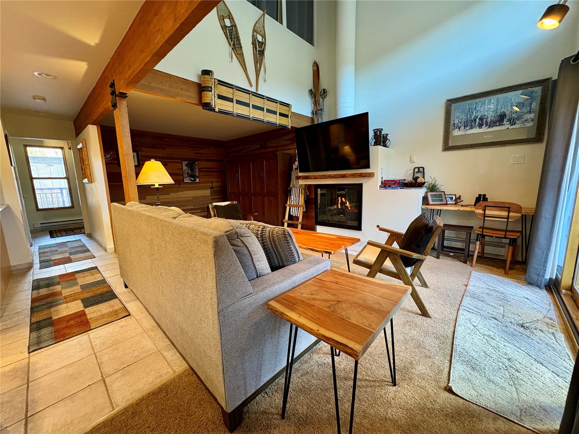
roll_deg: +1.3
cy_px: 217
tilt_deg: -8.5
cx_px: 290
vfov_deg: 85.7
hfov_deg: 102.1
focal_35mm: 14
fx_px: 234
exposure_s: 1/60
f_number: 2.2
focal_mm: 2.22
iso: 400
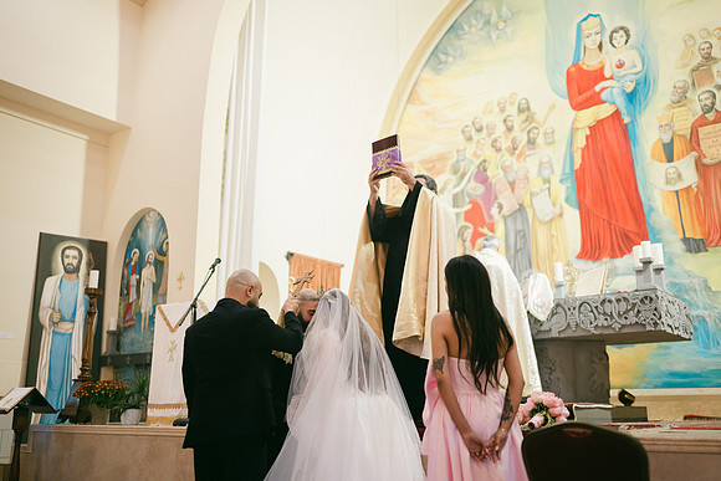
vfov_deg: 37.9
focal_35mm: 35
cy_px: 240
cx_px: 360
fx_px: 701
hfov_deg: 54.4
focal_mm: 35
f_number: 1.2
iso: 800
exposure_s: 1/320
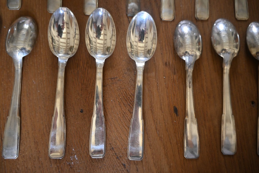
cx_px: 130
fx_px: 194
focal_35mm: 27
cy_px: 86
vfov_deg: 47.9
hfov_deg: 67.4
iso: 2000
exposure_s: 1/125
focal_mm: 18
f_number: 3.5
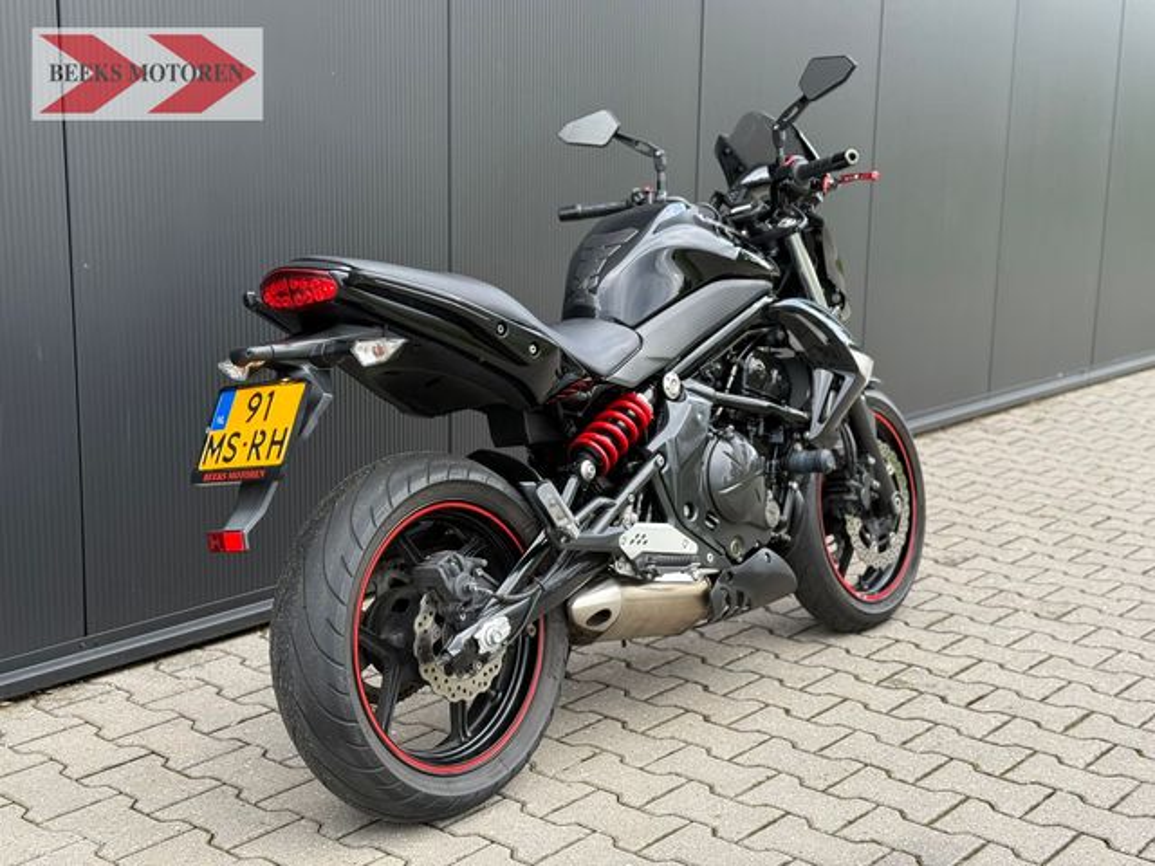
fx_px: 1602
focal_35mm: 48
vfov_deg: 30.3
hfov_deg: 39.7
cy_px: 433
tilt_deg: -10.8
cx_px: 578
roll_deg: -1.4
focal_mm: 6.76
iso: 100
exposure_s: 1/242
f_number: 1.78
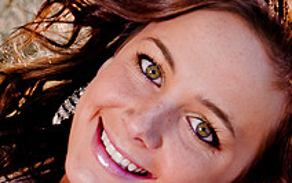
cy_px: 133
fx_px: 1827
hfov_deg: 9.1
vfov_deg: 5.7
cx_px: 23
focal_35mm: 229
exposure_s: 1/60
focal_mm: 55
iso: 200
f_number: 10
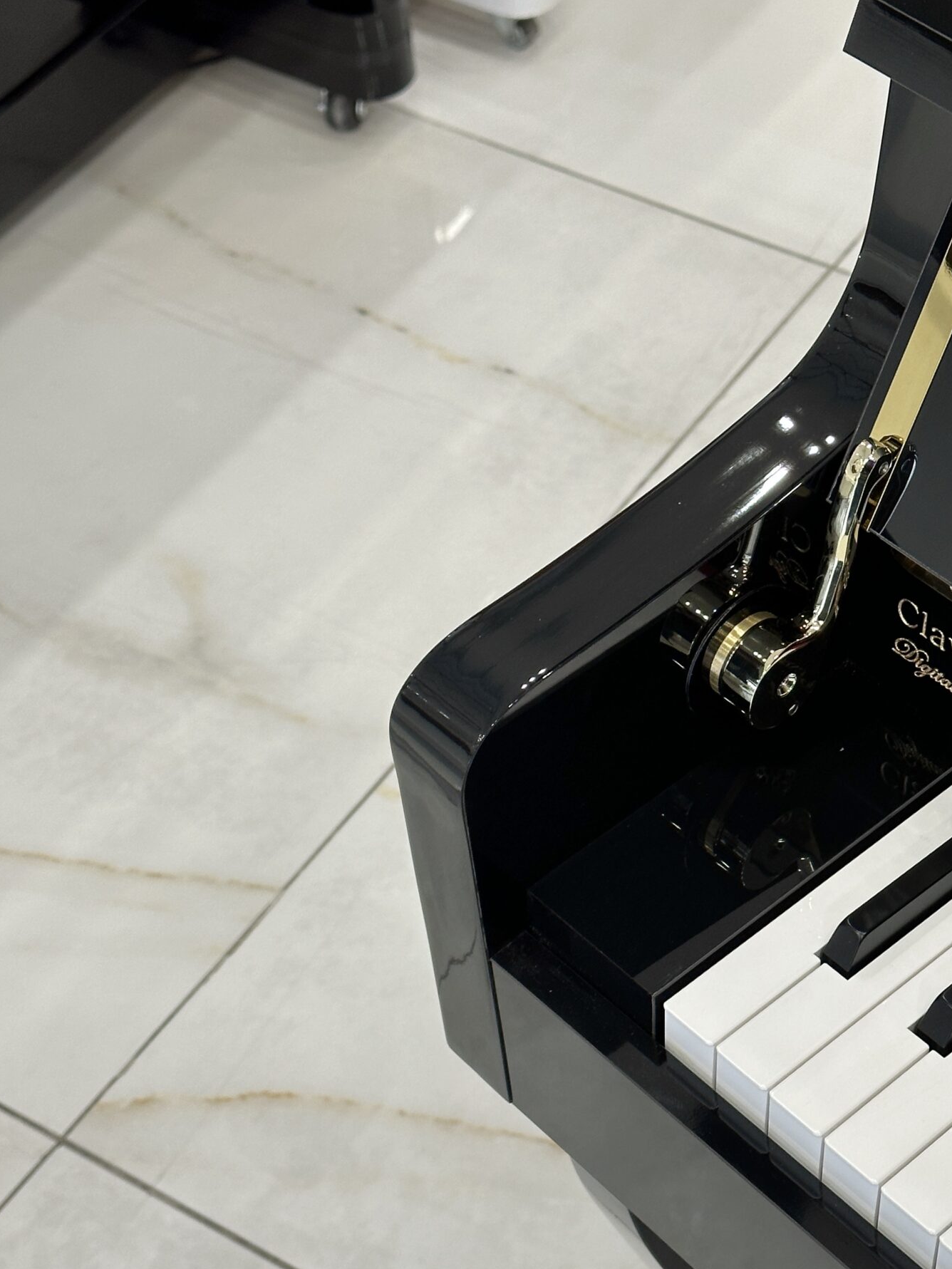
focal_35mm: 69
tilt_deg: -52.0
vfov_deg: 28.0
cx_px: 632
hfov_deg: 21.2
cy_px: 854
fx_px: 2530
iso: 80
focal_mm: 6.86
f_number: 1.78
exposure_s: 1/61
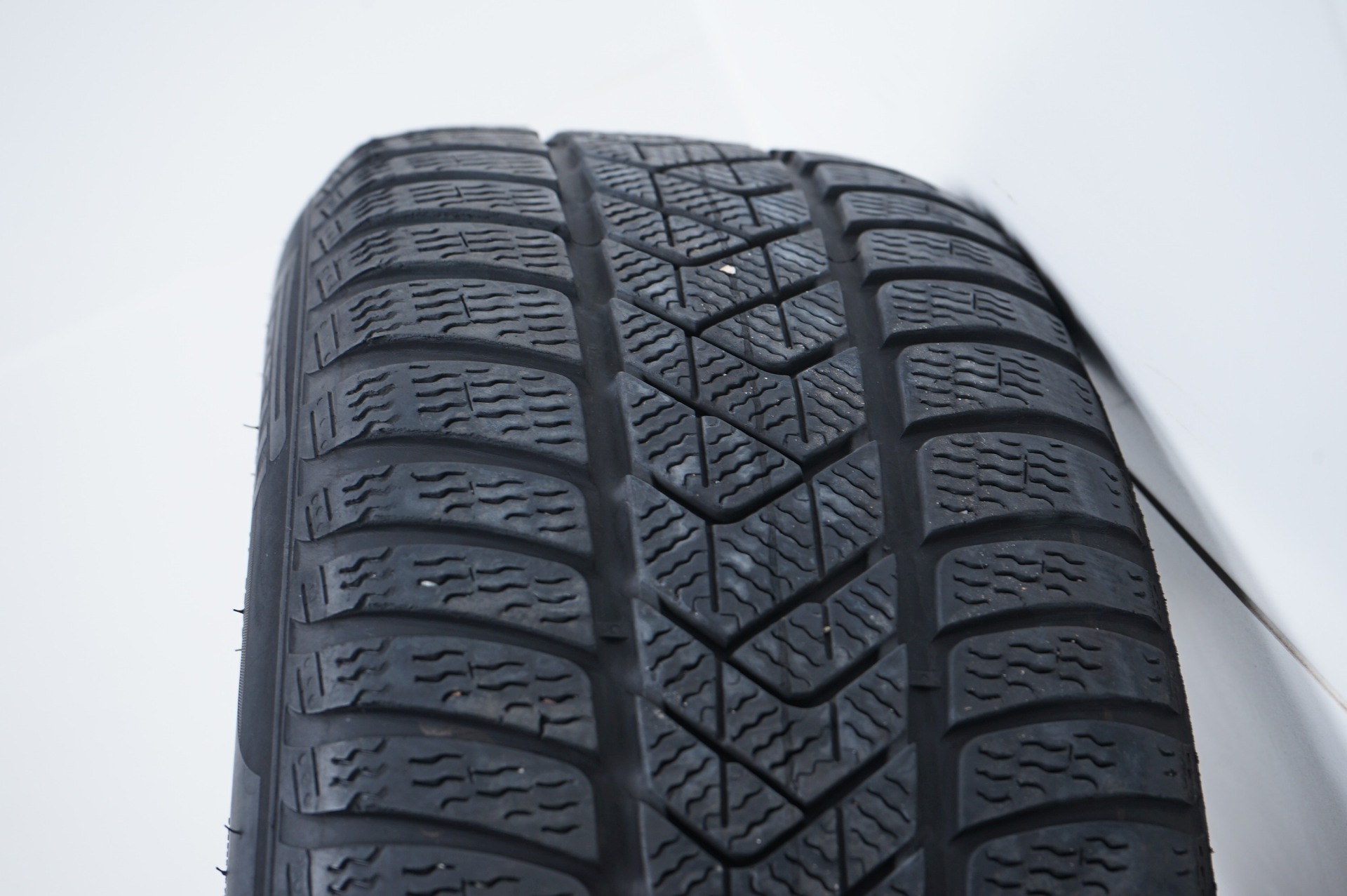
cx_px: 674
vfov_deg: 23.0
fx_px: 2206
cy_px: 448
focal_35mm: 59
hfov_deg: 34.0
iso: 250
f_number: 7.1
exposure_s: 1/100
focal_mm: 59
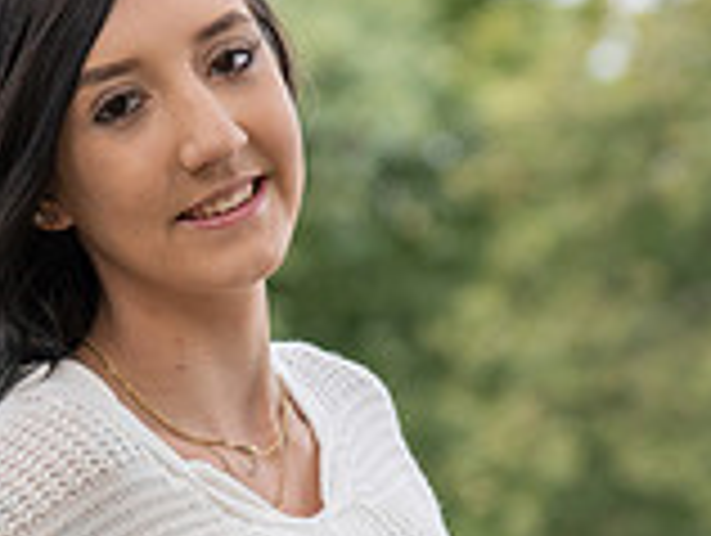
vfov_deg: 2.9
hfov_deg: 3.9
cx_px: 136
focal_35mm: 511
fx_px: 10512
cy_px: 345
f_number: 5
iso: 400
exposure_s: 1/400
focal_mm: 120
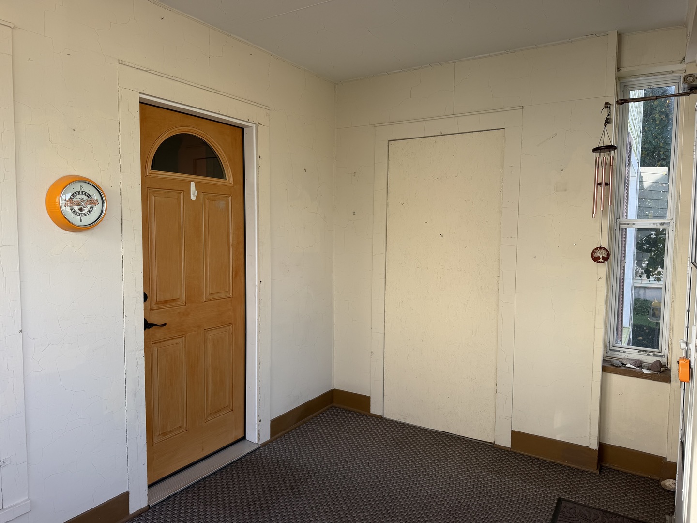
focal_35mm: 24
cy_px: 262
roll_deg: -0.4
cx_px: 348
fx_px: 483
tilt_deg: -3.5
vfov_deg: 56.8
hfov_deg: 71.6
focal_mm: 6.76
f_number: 1.78
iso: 64
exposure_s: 1/263
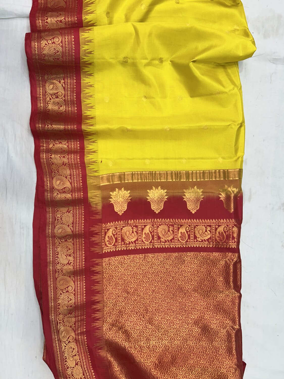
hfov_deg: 53.1
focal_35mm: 26
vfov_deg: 67.3
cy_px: 190
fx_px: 284
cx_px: 142
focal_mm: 5.7
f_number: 1.5
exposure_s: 1/100
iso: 50
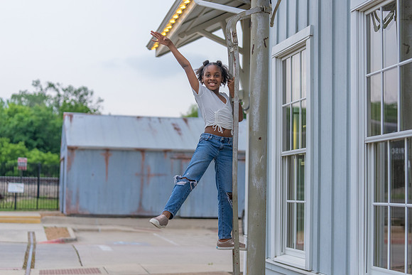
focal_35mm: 70
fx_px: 801
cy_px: 138
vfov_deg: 19.5
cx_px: 206
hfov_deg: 28.8
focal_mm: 70
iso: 2000
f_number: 2.8
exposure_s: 1/320
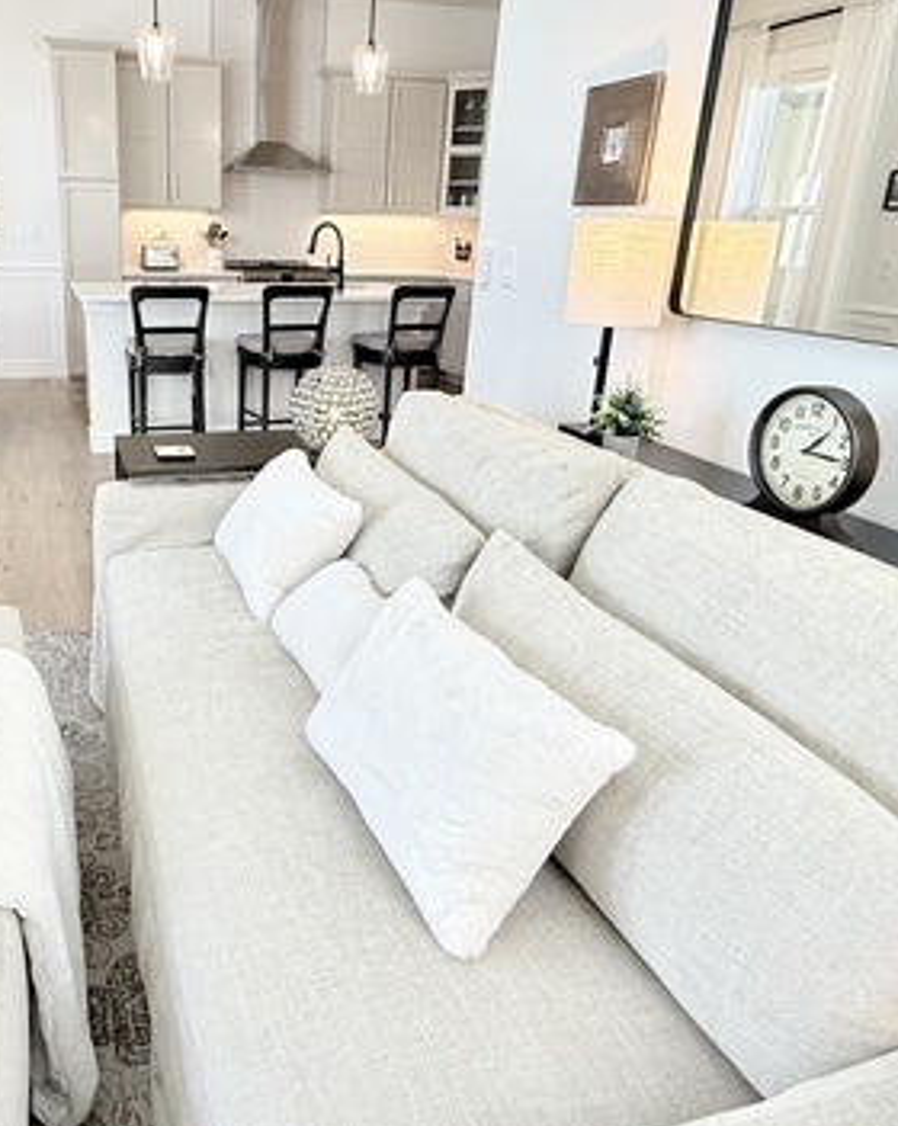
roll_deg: -0.7
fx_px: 865
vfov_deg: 66.0
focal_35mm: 26
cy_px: 513
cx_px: 277
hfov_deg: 53.4
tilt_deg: -17.6
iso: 200
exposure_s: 1/120
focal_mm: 2.22
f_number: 2.2
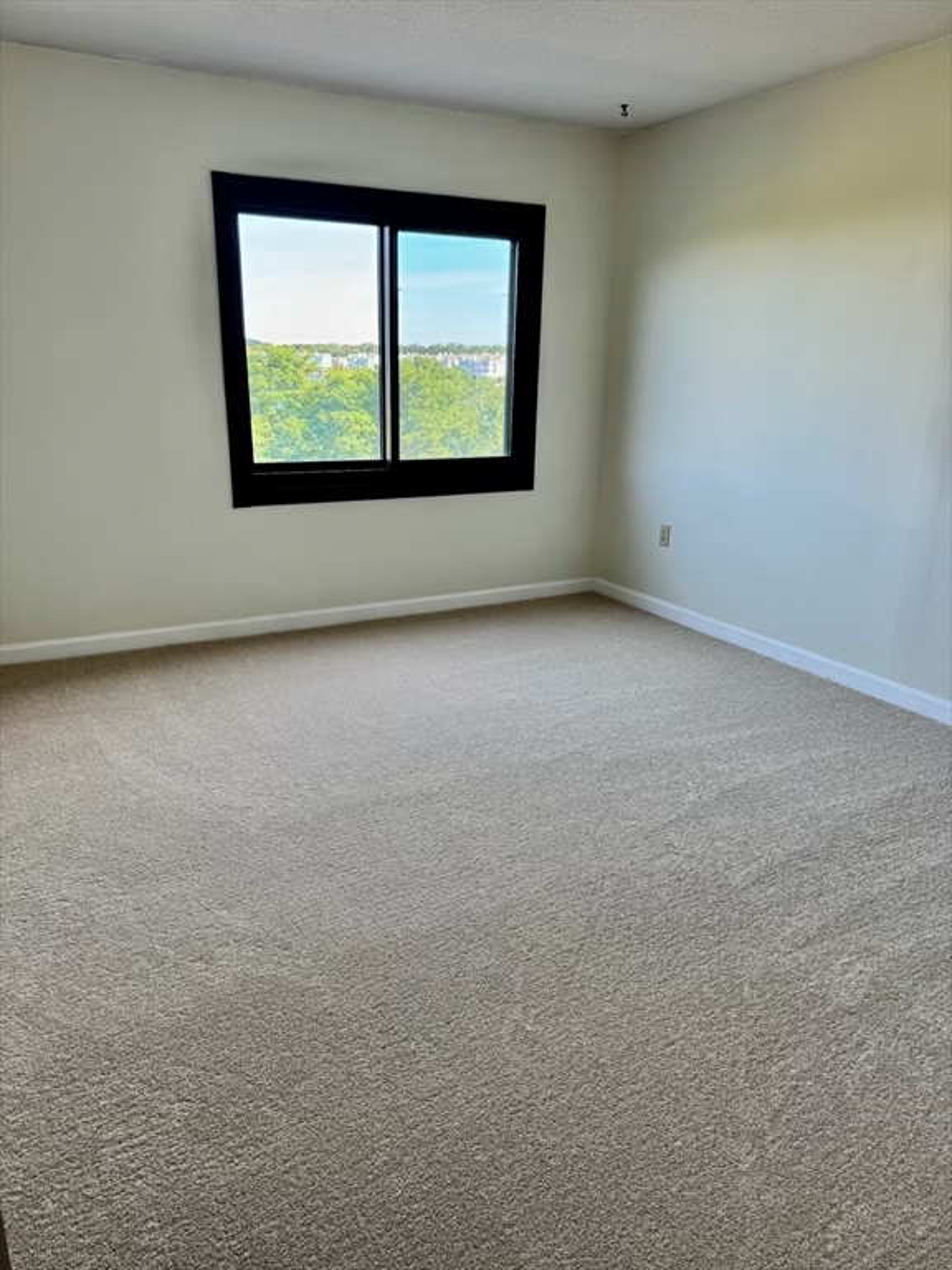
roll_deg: +0.2
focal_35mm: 24
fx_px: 880
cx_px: 476
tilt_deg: -18.2
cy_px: 635
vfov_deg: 71.6
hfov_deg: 56.8
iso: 80
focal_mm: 6.76
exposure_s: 1/121
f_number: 1.78
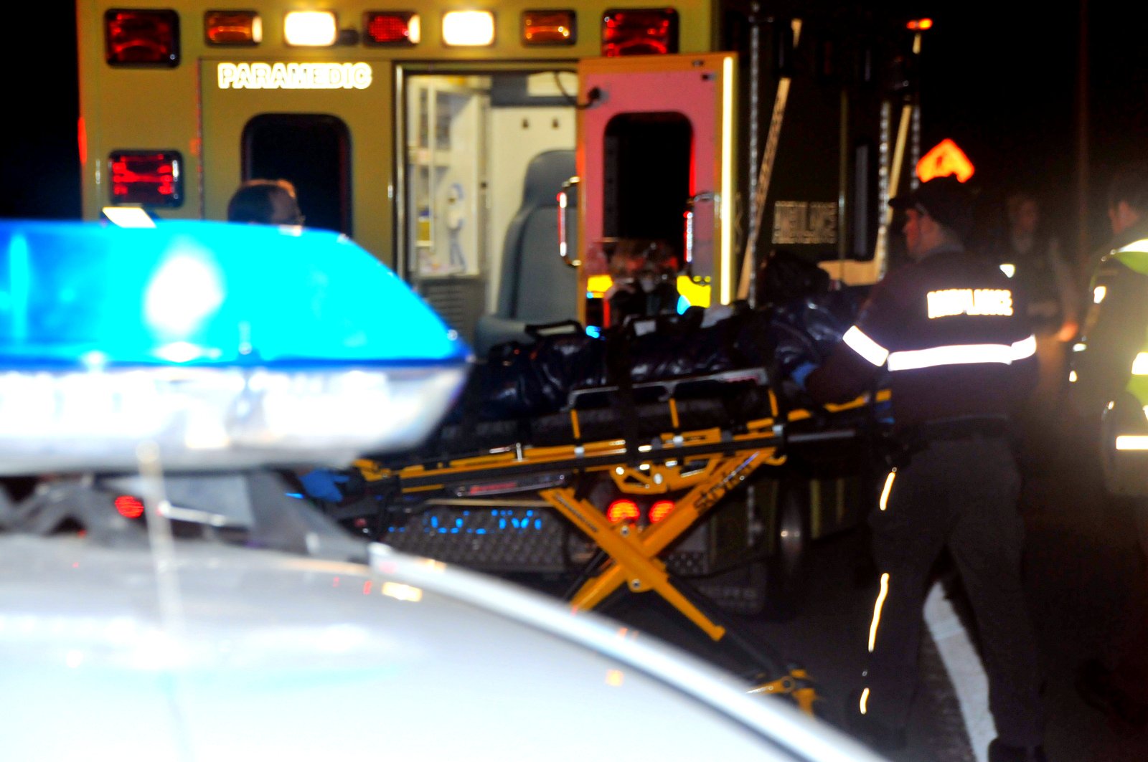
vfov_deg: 10.1
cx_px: 574
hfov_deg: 15.2
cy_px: 381
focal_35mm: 135
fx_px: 4300
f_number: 7.1
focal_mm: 90
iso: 1000
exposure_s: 1/80
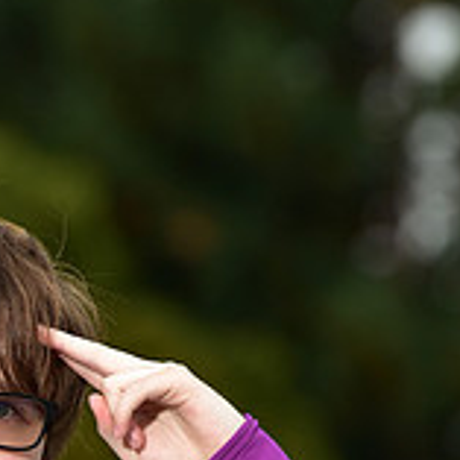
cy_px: 759
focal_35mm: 628
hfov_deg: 2.8
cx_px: -42
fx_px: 9442
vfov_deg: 2.8
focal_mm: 200
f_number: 5
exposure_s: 1/250
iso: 500
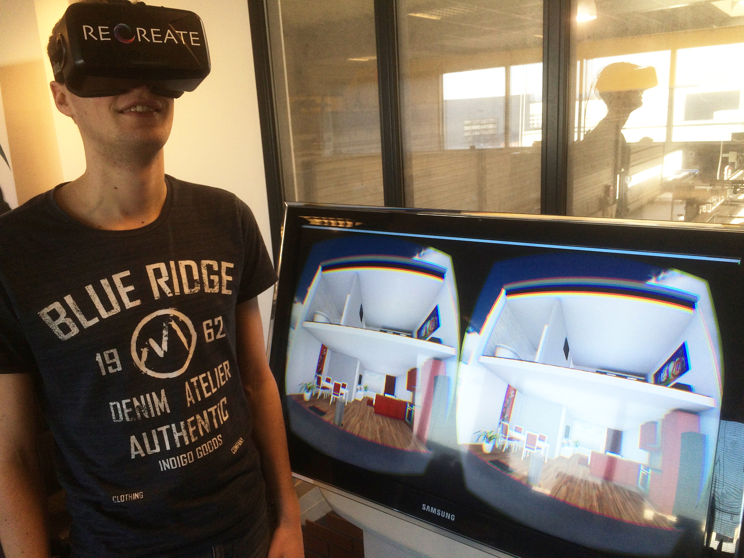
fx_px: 623
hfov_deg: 61.7
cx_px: 372
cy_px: 279
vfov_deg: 48.2
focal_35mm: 29
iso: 50
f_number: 2.2
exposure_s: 1/120
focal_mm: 4.15
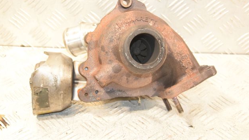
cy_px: 61
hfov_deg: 32.8
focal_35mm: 64
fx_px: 422
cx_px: 124
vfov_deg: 18.8
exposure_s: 1/100
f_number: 5.6
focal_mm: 40
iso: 1600
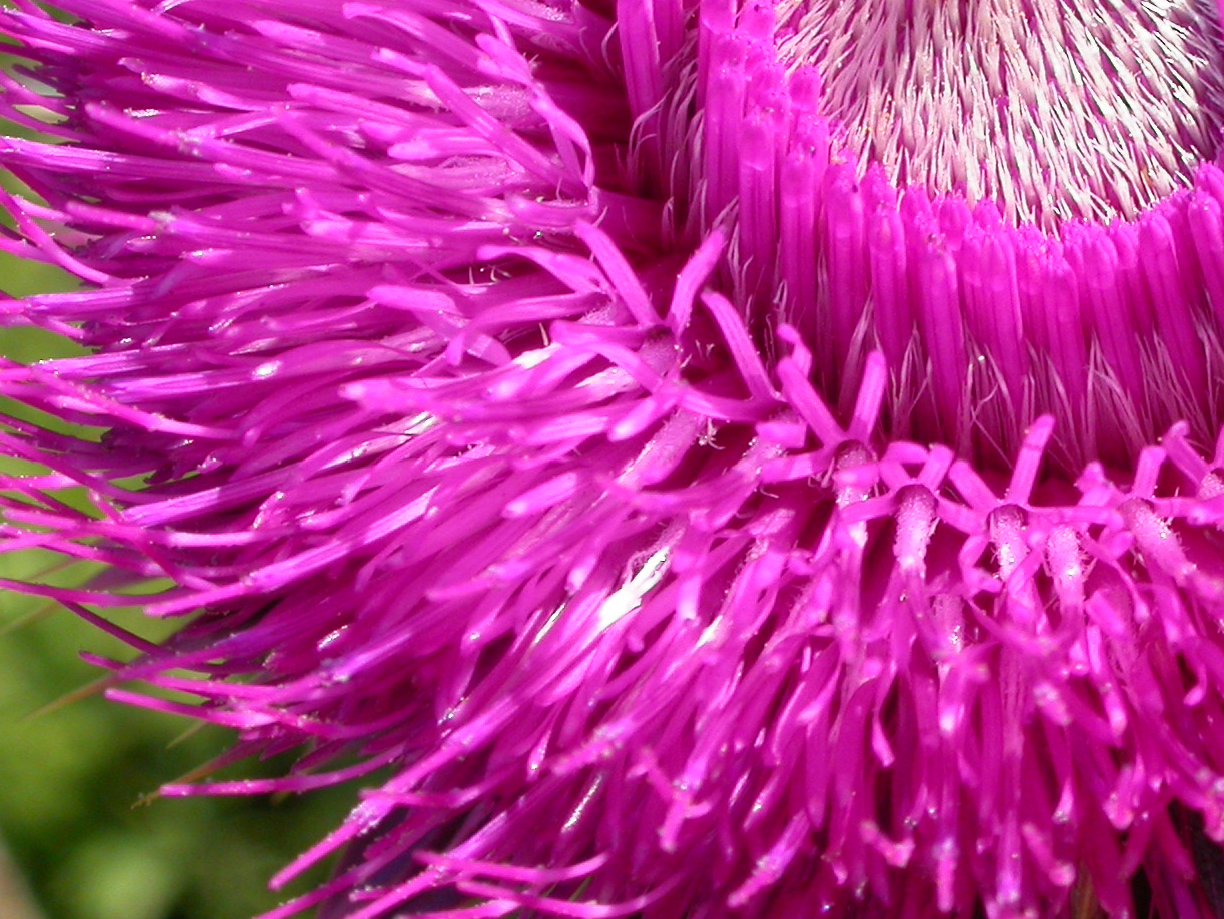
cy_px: 102
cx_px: 1075
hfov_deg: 16.6
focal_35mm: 117
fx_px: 4138
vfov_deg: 12.6
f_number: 7.2
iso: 100
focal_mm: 13.1
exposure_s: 1/201
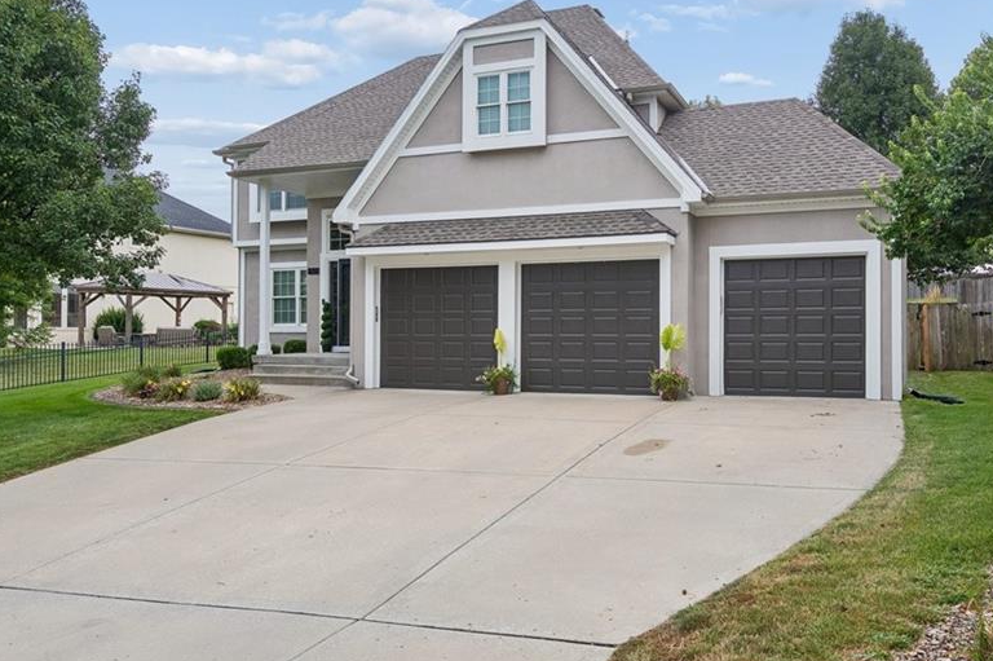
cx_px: 553
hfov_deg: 65.3
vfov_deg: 46.2
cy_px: 287
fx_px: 772
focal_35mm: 28
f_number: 6.3
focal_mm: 21
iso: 640
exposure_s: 1/320
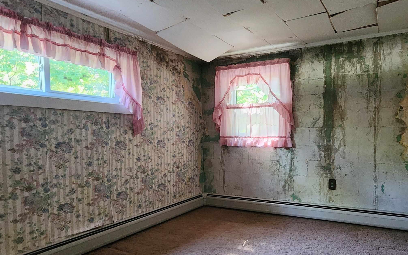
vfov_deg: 57.0
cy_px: 146
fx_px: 234
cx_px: 269
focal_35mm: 21
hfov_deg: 79.8
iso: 640
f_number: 2.2
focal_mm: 2.2
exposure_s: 1/30
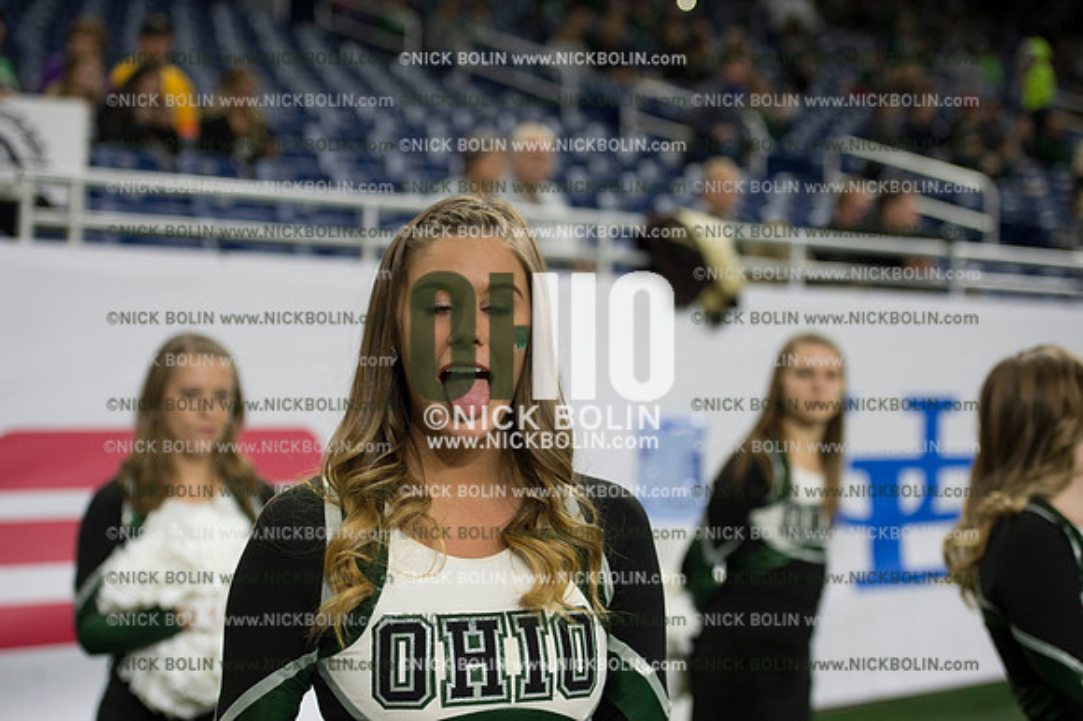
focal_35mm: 70
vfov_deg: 19.4
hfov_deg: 28.9
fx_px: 2105
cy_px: 360
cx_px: 542
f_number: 3.5
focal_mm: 70
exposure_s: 1/1600
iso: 2500
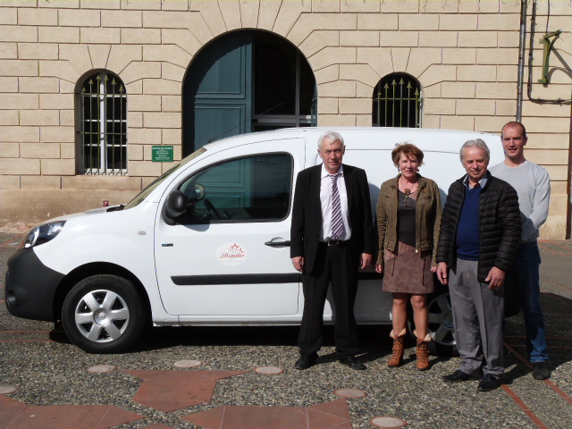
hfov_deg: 38.2
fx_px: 826
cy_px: 214
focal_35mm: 50
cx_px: 286
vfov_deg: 29.1
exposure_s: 1/800
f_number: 5.6
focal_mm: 9
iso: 100
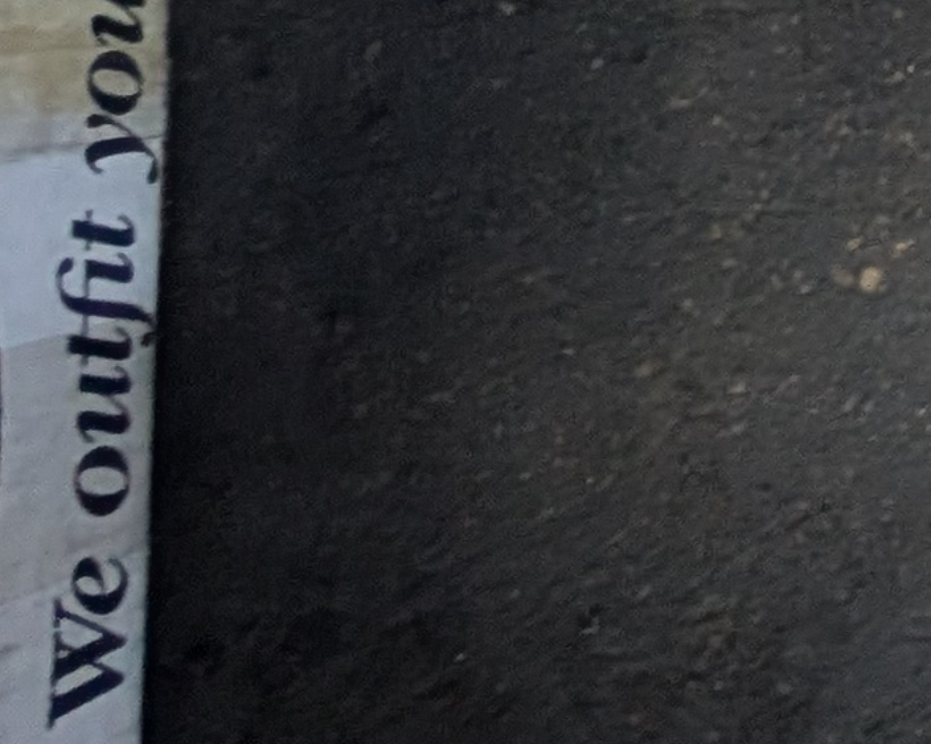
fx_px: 1873
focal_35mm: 68
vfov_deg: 17.1
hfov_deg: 14.1
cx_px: 2379
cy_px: -711
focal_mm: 2.02
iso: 299
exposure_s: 1/30
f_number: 1.7
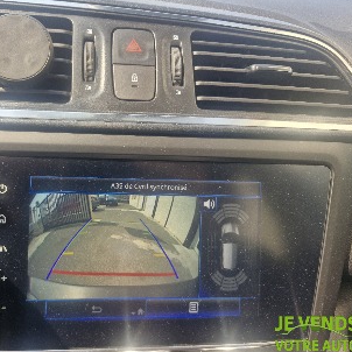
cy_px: 178
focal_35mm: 28
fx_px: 322
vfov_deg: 57.3
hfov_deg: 56.3
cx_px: 122
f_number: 1.8
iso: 50
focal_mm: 5.54
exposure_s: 1/219
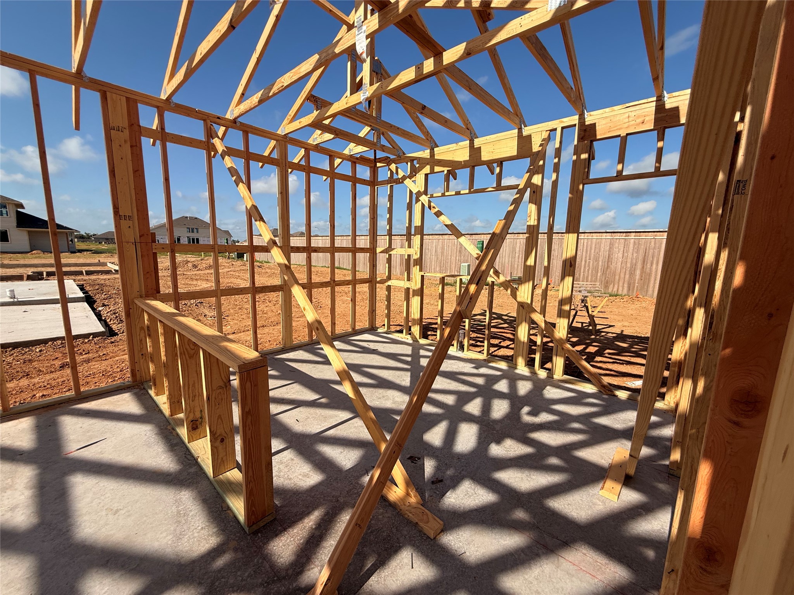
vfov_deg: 85.7
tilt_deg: -8.5
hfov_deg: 102.1
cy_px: 298
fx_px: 321
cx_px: 397
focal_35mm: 14
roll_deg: -2.2
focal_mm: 2.22
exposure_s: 1/2717
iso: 50
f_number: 2.2
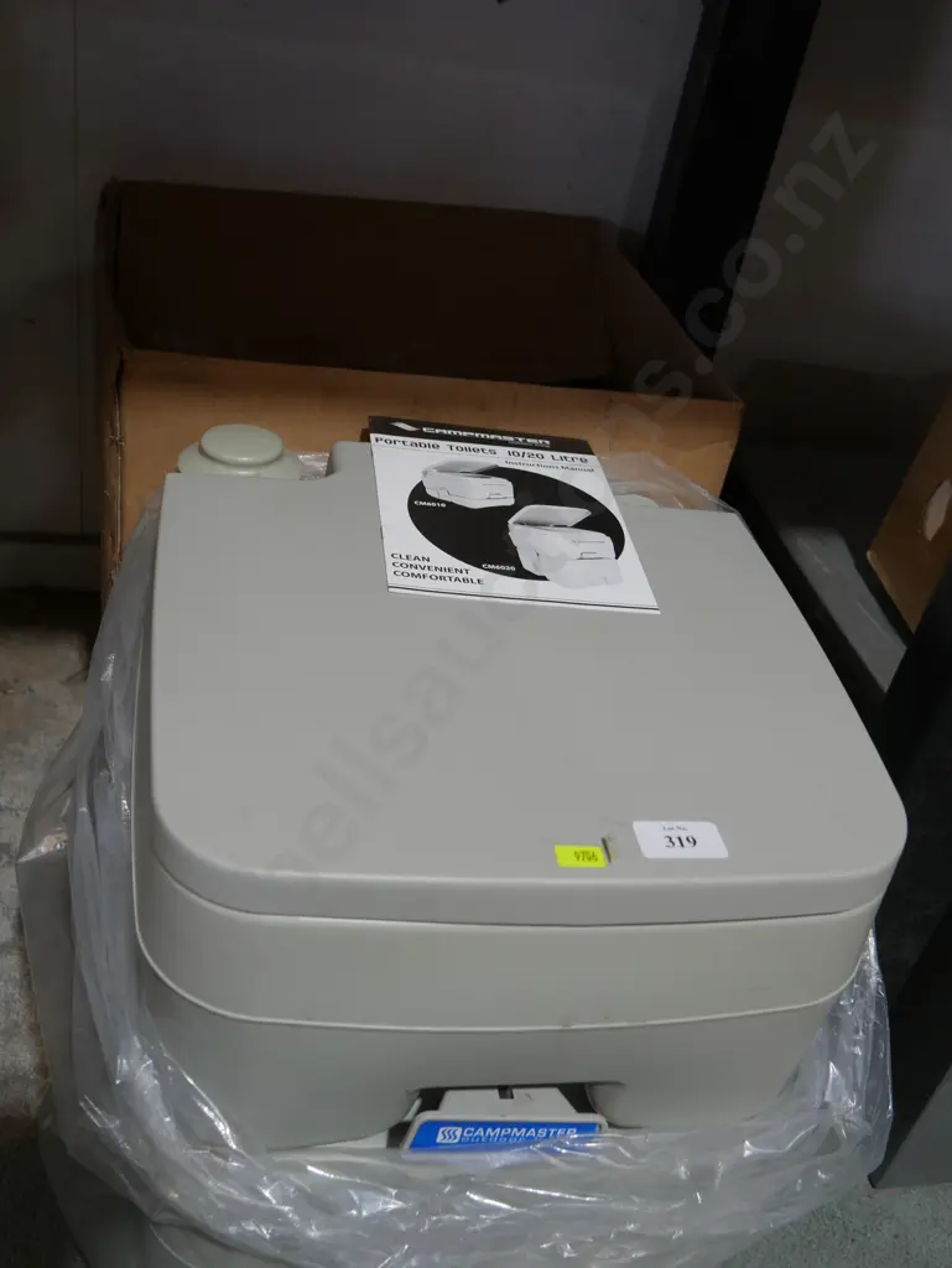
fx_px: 1246
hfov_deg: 41.8
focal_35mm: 34
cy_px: 634
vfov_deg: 53.9
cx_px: 476
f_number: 4
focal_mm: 17
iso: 250
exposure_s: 1/60
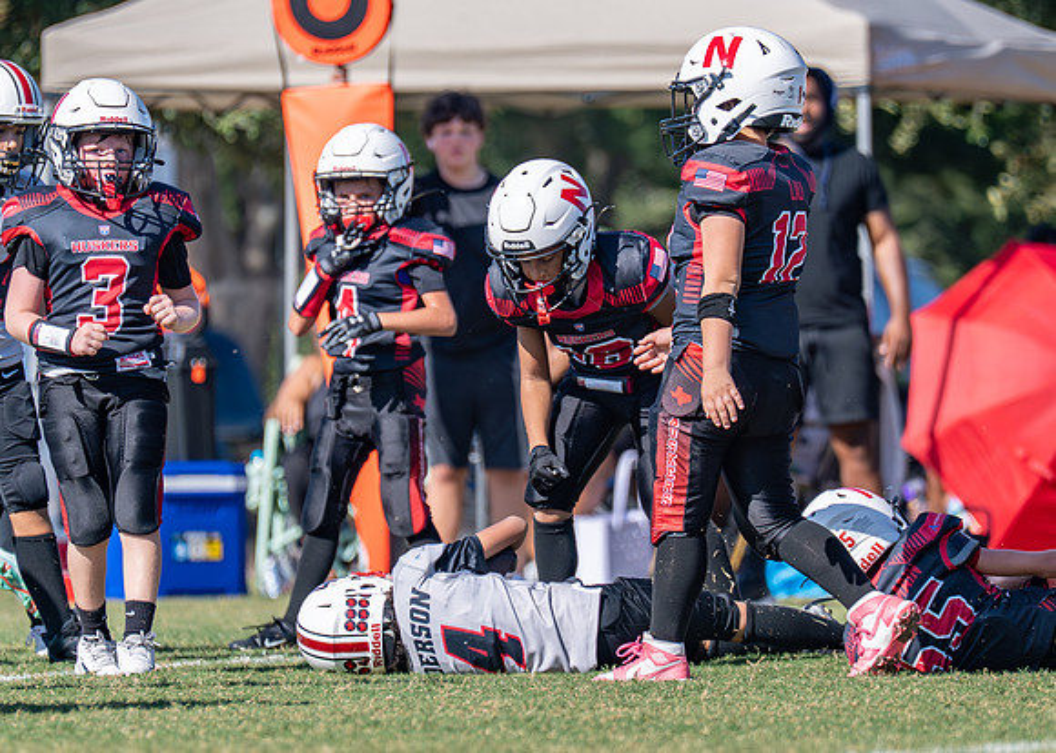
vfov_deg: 2.7
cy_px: 431
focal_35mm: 535
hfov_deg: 3.8
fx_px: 16035
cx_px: 595
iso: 160
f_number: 2.8
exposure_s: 1/3200
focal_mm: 200
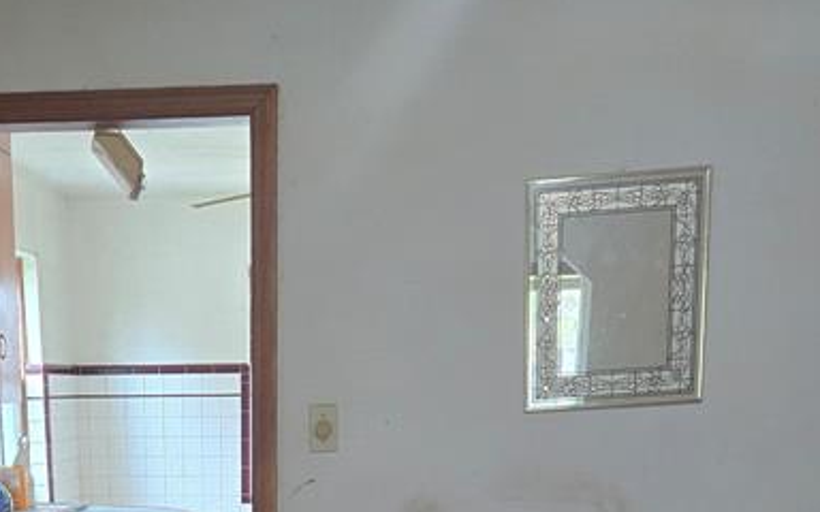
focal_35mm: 65
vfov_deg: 17.9
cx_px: 216
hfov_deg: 31.0
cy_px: 772
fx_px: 1453
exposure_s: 1/120
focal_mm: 5.4
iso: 640
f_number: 1.8
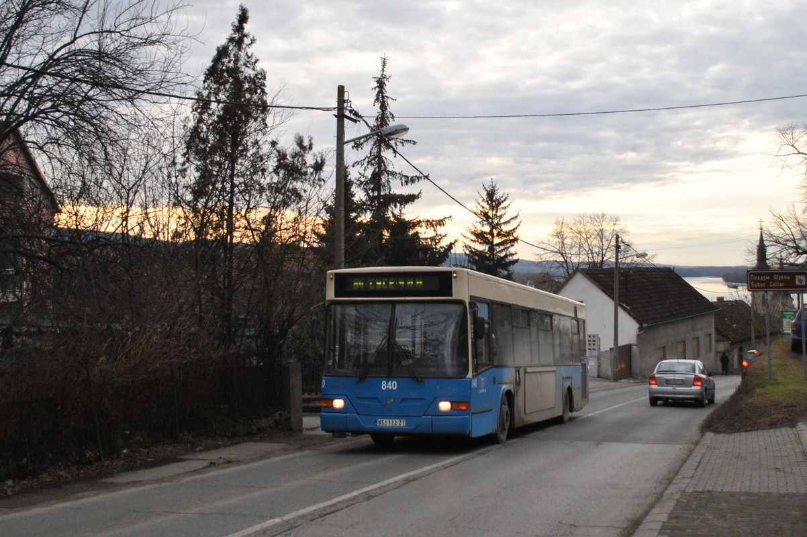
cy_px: 268
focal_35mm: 30
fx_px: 672
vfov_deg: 43.6
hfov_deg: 62.0
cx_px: 404
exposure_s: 1/500
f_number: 3.8
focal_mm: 20
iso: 320
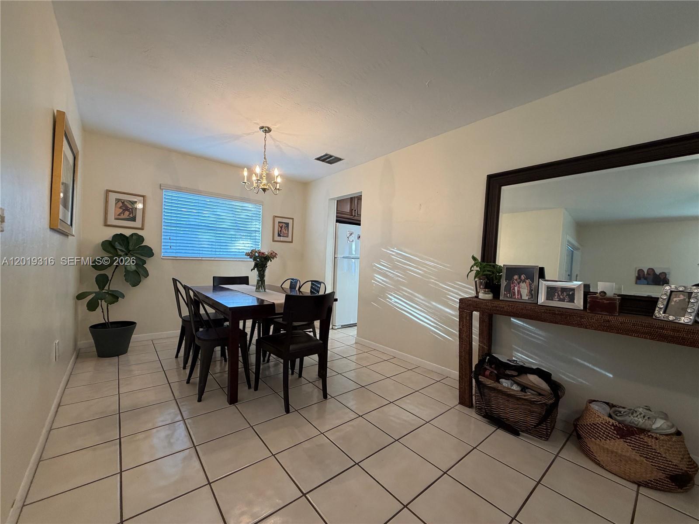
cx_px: 350
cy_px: 262
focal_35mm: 14
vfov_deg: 85.7
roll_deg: -2.9
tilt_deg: -1.5
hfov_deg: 102.1
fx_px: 283
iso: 200
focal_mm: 2.22
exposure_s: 1/60
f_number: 2.2
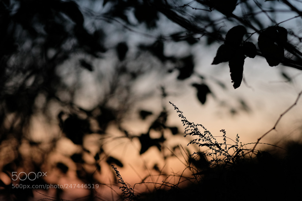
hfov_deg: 15.2
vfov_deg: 10.2
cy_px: 100
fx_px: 1132
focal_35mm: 135
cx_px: 151
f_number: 2
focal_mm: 90
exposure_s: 1/50
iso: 1600
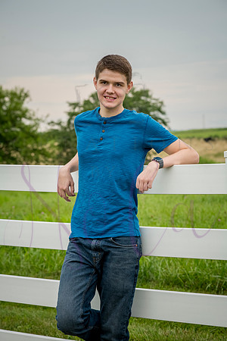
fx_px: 1135
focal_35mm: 120
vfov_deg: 17.1
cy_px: 170
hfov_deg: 11.4
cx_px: 114
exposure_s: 1/320
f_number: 9
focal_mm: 120
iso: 640
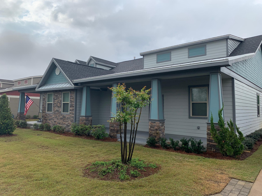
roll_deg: -0.9
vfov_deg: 53.1
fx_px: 197
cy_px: 98
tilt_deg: +4.2
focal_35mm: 26
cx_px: 131
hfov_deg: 67.3
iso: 25
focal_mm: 4.25
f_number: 1.8
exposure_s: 1/1220
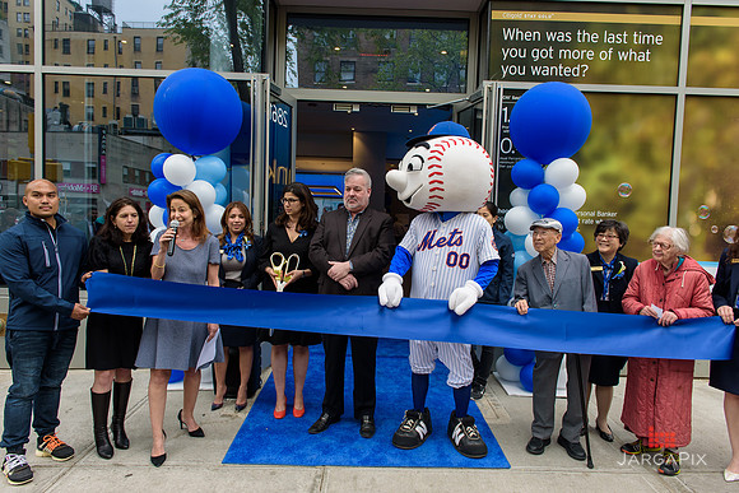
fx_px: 493
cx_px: 370
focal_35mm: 24
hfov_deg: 73.7
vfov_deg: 53.2
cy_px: 246
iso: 200
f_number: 5
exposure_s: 1/250
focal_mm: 24
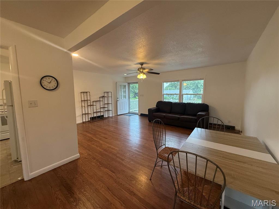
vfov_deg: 85.7
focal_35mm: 14
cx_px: 140
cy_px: 104
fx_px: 113
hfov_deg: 102.1
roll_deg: +0.1
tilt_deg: -5.6
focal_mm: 2.22
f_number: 2.2
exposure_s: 1/120
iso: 320
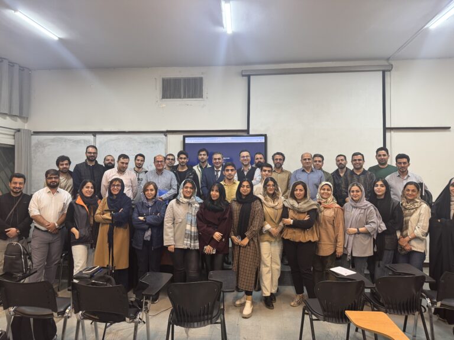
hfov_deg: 71.6
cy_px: 170
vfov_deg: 56.8
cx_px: 227
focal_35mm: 24
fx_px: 315
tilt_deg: +0.5
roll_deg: +0.0
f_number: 1.78
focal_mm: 6.76
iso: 200
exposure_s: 1/92
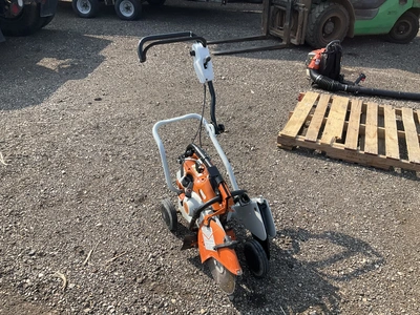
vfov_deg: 48.2
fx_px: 352
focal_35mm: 29
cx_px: 210
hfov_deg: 61.7
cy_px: 158
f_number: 1.8
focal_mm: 3
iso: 25
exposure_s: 1/929
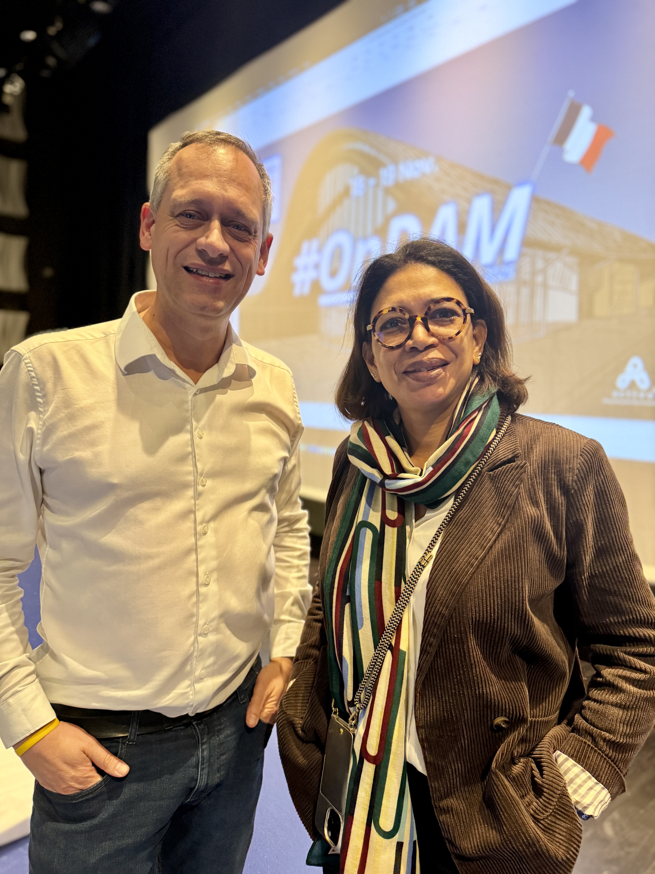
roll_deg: -1.5
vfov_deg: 71.6
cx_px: 328
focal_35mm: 24
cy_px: 437
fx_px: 606
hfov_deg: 56.8
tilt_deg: -4.2
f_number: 1.78
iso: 400
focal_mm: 6.76
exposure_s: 1/60
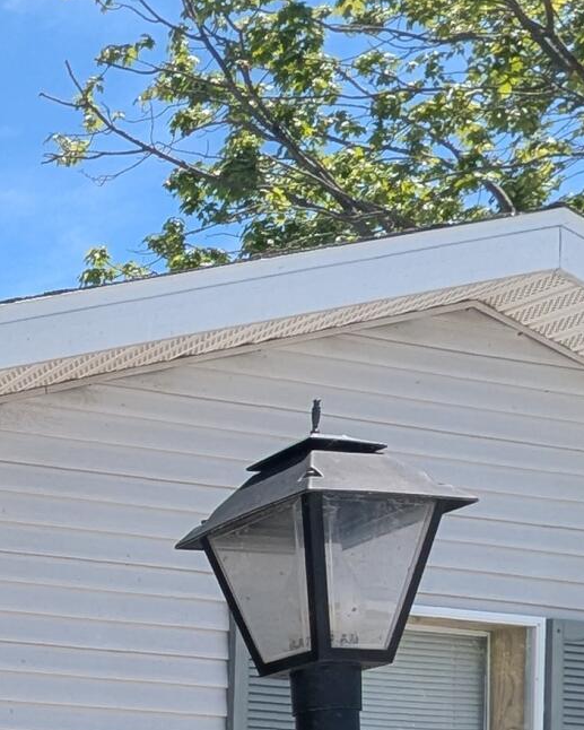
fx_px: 1274
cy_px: 911
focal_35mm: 59
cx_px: -530
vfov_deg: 27.5
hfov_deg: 18.6
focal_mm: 1.95
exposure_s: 1/1229
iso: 43
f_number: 2.2
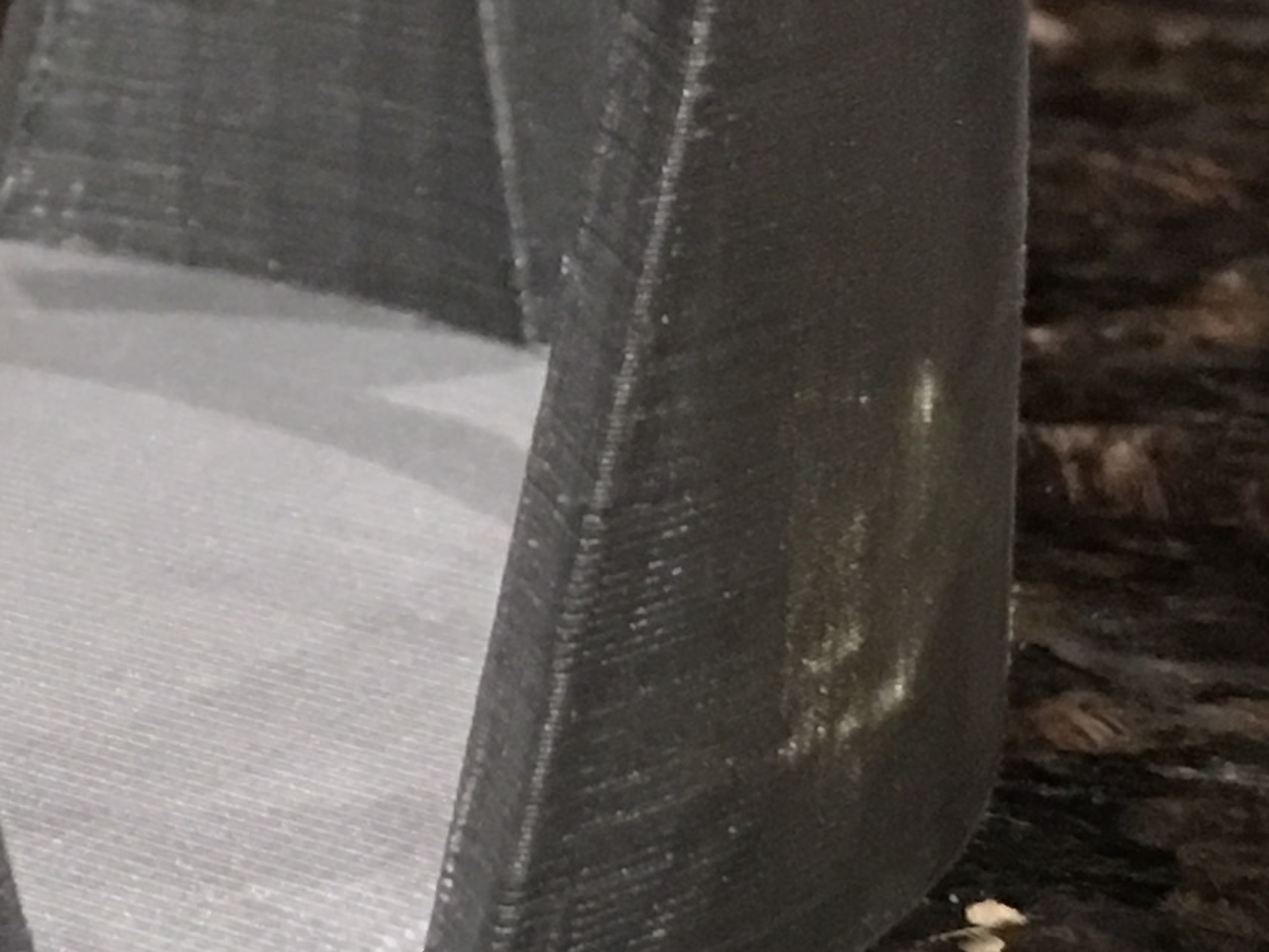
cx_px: -284
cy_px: 189
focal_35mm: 139
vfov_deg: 10.6
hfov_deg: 13.8
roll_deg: -0.2
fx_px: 5096
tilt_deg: -14.5
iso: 125
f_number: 2.2
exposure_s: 1/4
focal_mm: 4.15
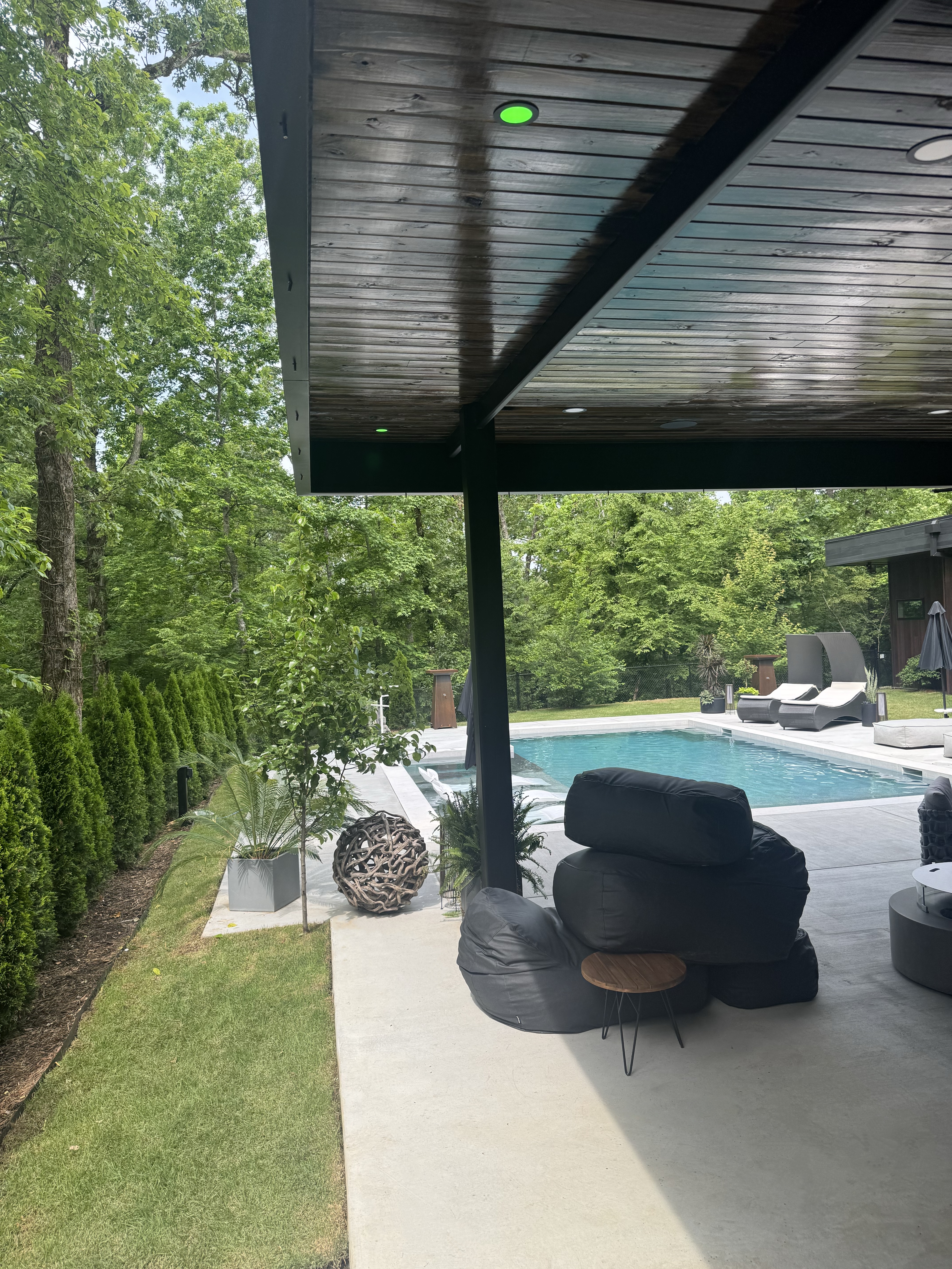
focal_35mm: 24
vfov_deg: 71.6
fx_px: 880
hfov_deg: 56.8
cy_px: 634
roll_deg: +5.2
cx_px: 476
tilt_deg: -1.5
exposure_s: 1/925
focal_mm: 6.76
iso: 80
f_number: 1.78
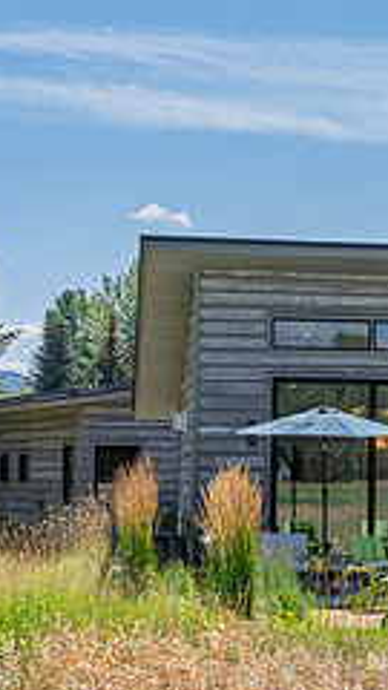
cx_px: 670
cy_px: 415
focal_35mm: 114
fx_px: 2085
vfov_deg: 18.8
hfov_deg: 10.1
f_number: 9
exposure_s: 1/500
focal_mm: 45
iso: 200
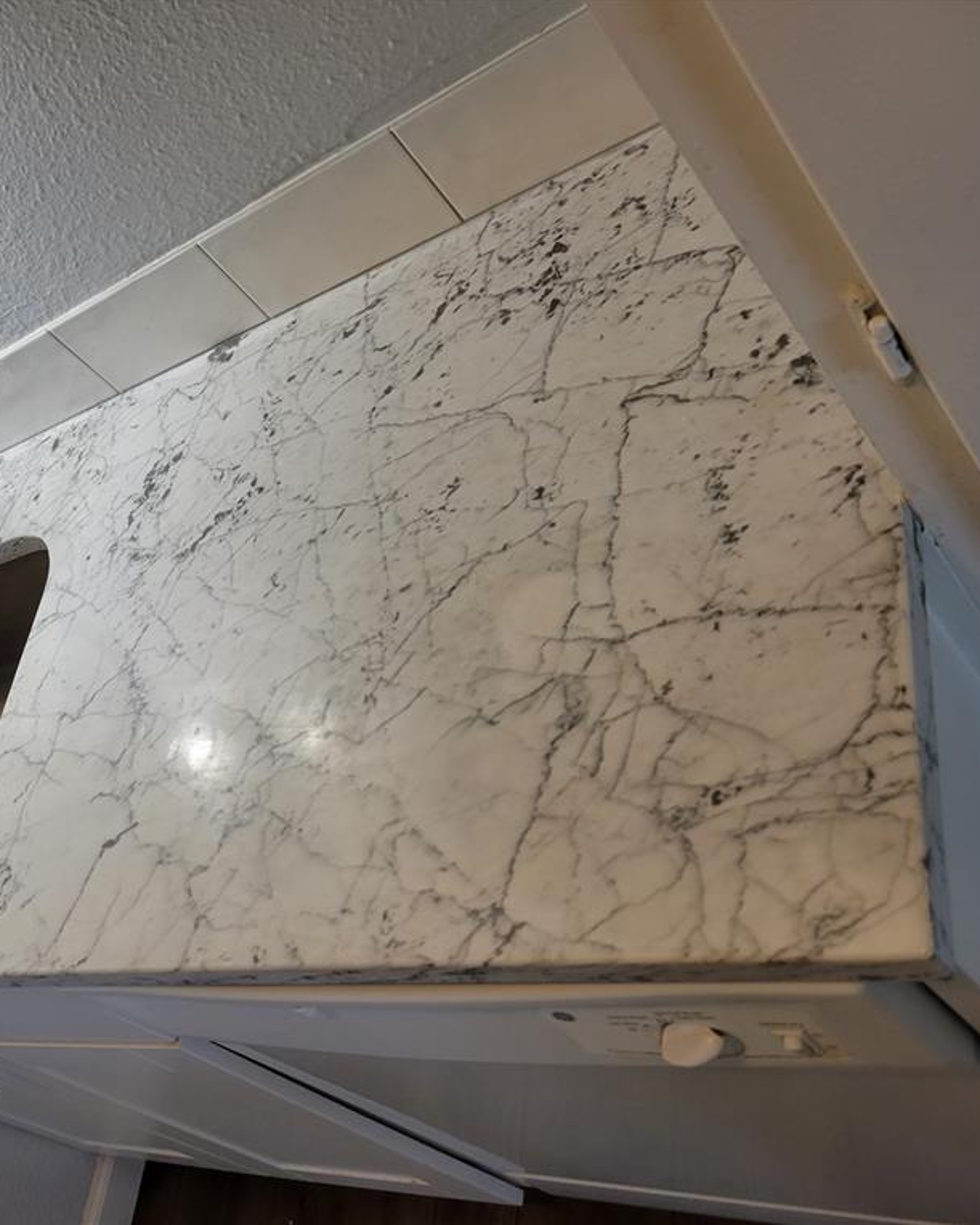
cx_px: 181
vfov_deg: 52.9
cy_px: 612
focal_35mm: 34
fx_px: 1233
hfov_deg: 41.3
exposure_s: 1/120
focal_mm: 5.4
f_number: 1.8
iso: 100
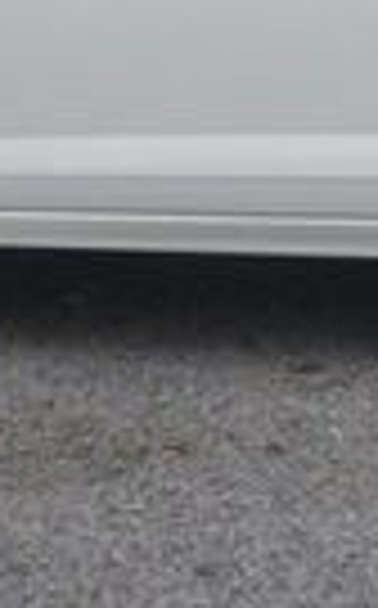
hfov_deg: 6.6
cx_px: 360
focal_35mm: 198
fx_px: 3274
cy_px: 180
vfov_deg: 10.6
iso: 100
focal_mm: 7.6
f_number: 3.7
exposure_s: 1/386
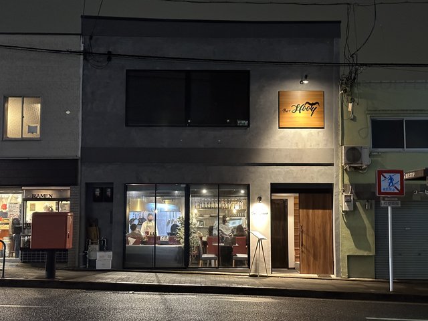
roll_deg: -0.1
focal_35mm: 48
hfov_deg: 39.7
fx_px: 593
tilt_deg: +4.6
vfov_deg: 30.3
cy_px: 160
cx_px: 214
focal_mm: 6.86
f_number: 1.78
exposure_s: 1/30
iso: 640
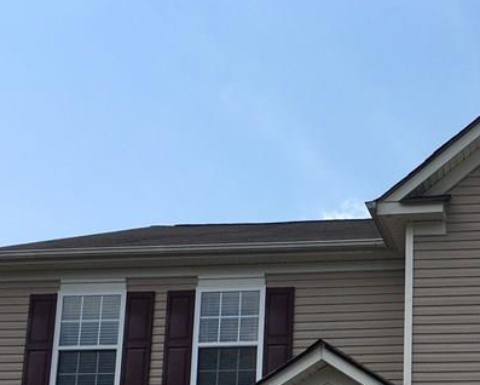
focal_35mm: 73
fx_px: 1038
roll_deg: -1.3
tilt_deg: +14.7
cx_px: 441
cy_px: 421
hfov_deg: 25.2
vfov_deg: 20.1
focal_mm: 4.15
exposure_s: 1/1972
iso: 25
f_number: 2.2
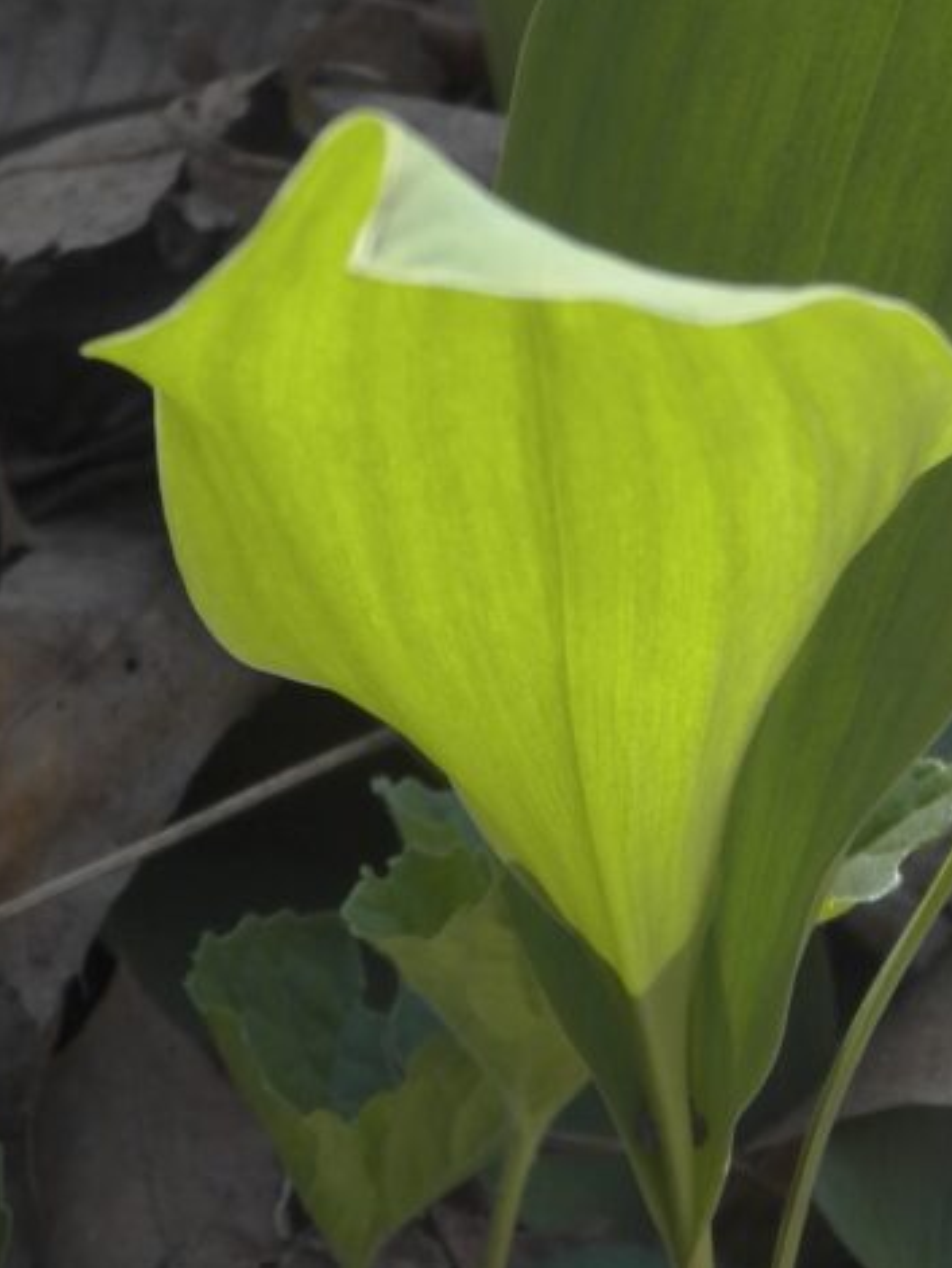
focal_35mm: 122
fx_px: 4470
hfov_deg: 12.0
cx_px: 963
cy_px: 464
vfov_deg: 16.1
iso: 125
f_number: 4
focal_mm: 10
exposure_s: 1/500
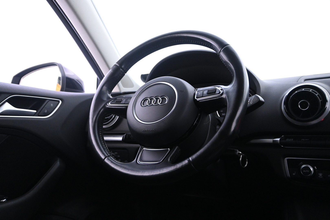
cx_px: 165
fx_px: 289
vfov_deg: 41.7
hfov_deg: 59.5
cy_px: 110
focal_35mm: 32
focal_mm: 21
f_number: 4
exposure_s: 1/20
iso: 3200
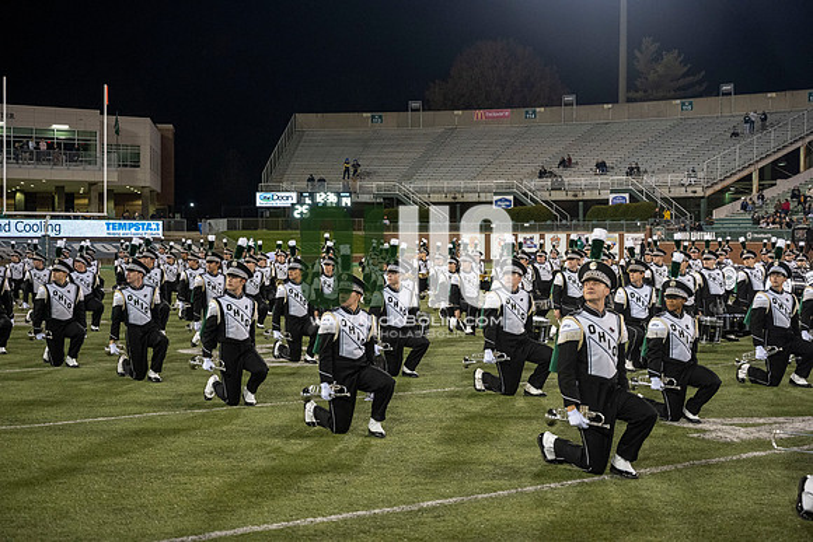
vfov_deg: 25.5
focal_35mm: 53
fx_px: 1197
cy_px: 271
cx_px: 406
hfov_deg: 37.5
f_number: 4
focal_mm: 53
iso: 2000
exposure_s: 1/500
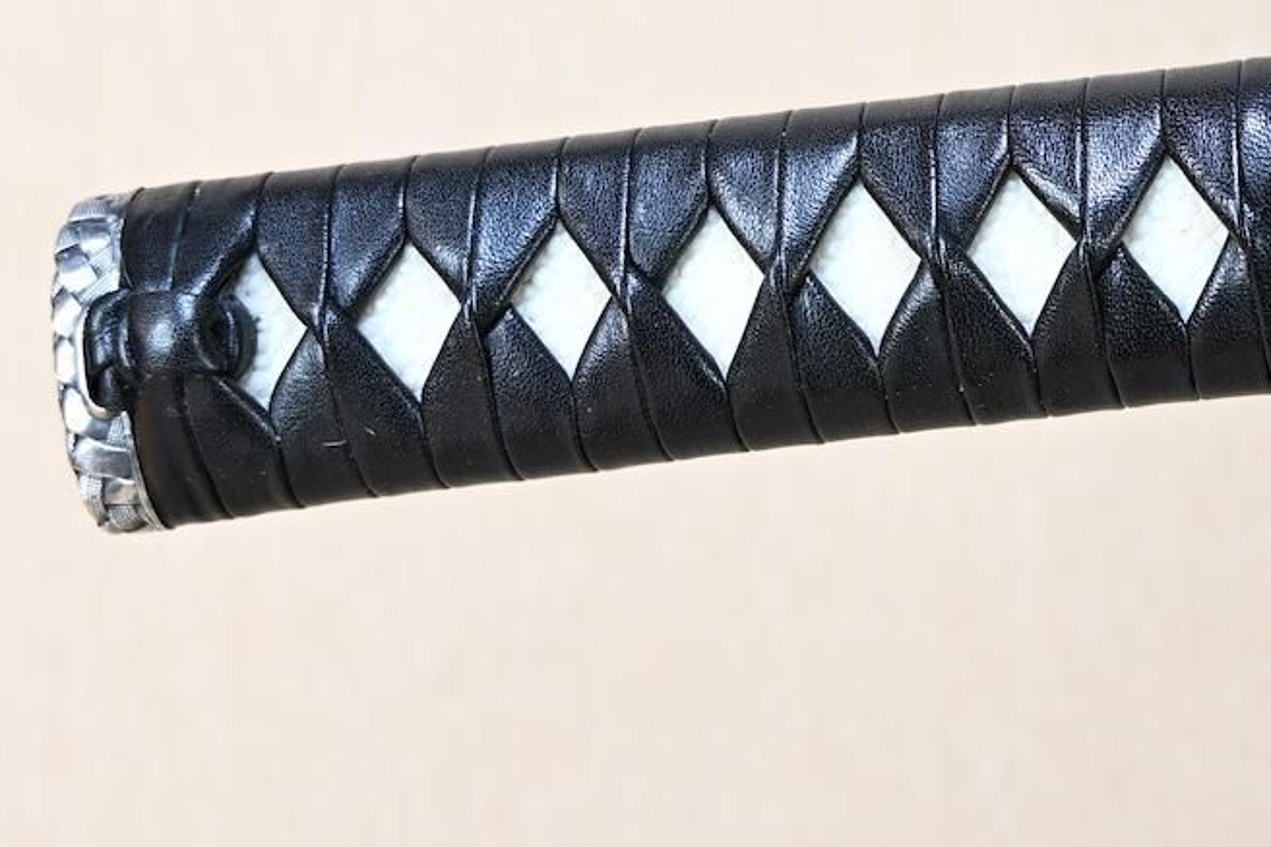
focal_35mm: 112
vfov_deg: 12.2
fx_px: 3955
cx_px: 1188
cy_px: 129
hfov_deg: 17.9
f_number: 4.2
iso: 100
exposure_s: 1/2
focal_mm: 35
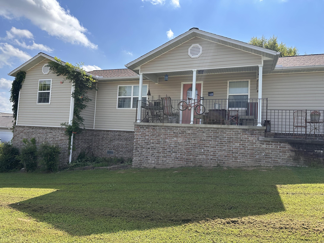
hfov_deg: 71.6
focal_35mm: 24
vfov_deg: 56.8
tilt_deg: +3.9
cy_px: 122
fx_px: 225
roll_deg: -3.1
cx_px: 162
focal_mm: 6.86
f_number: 1.78
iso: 80
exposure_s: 1/2732
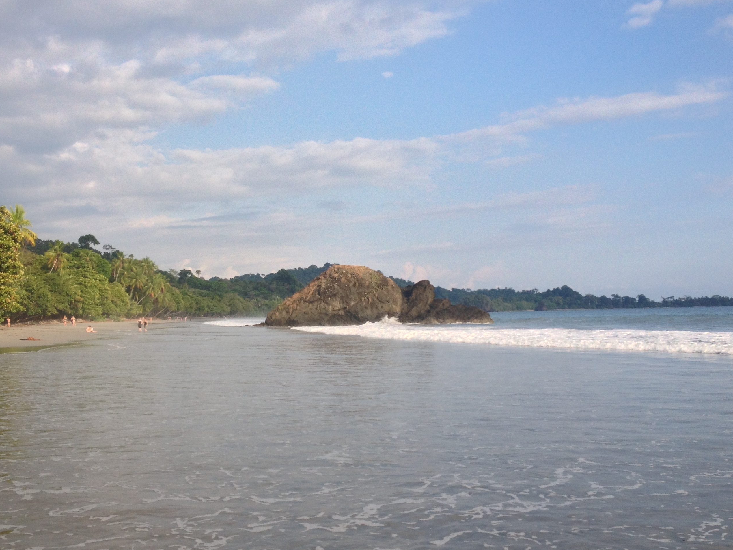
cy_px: 293
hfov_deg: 41.9
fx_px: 953
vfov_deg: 32.2
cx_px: 294
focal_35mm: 45
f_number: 2.4
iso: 50
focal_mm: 4.28
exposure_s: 1/1416
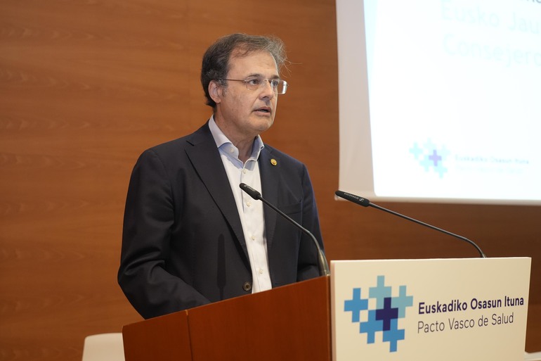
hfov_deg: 41.1
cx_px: 270
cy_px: 180
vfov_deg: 28.1
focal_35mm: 48
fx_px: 721
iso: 3200
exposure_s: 1/125
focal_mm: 48
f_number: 4.5
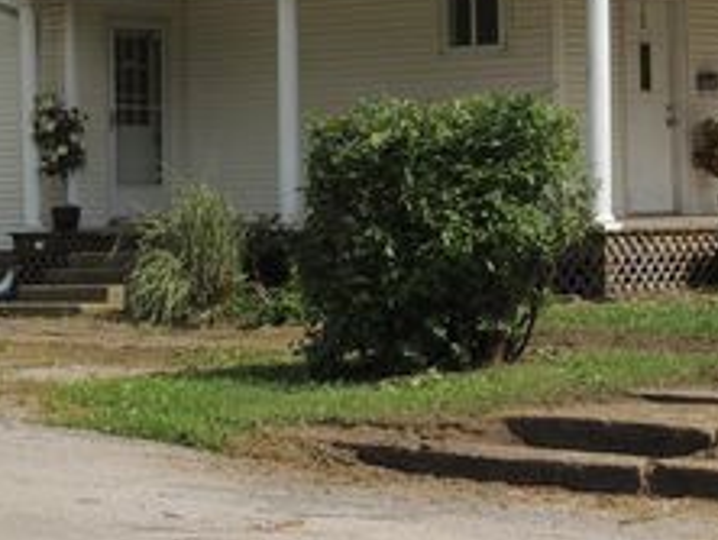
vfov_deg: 10.9
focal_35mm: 135
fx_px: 2803
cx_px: 359
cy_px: -63
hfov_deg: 14.6
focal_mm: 10.7
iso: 100
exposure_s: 1/1000
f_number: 3.7
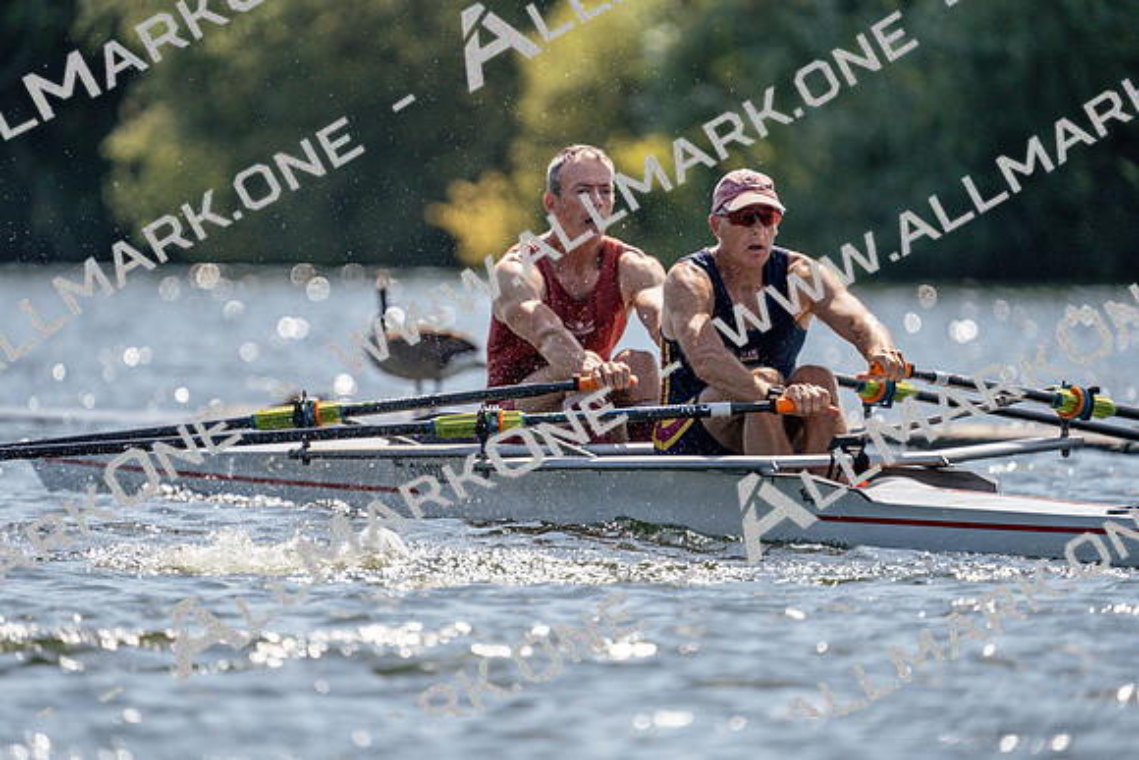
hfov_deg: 3.4
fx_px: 18987
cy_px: 380
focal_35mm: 600
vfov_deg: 2.3
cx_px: 570
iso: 320
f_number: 6.3
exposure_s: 1/2000
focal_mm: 600
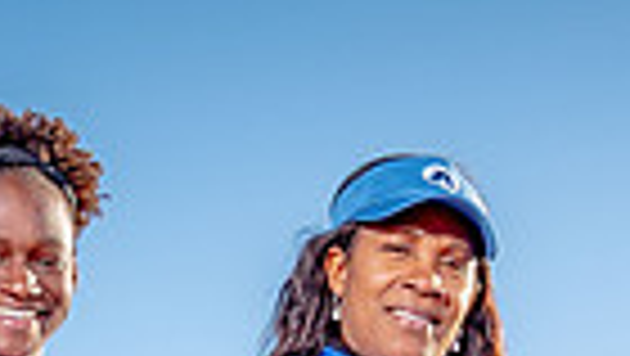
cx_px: 414
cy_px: 941
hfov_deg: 16.6
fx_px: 2157
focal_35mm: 129
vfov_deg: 8.4
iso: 125
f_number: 11
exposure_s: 1/125
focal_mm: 24
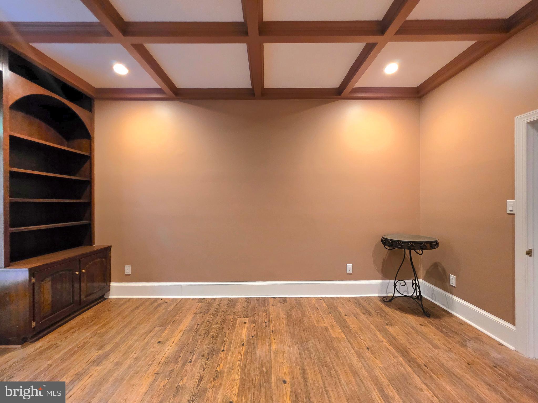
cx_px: 269
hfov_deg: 106.2
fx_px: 202
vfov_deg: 89.9
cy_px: 202
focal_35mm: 13
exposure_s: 1/60.2
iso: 640
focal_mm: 2.2
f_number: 1.9
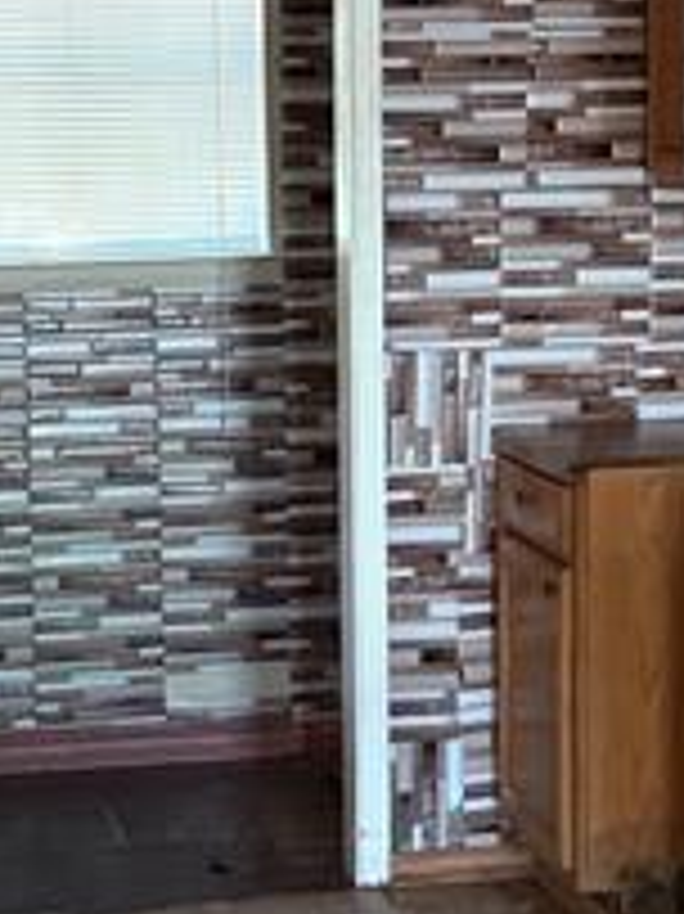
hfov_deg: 16.2
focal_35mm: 91
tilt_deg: -6.0
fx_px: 2400
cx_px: 202
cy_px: 383
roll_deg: +1.1
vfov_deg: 21.5
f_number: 1.78
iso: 1000
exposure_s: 1/40
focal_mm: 6.76
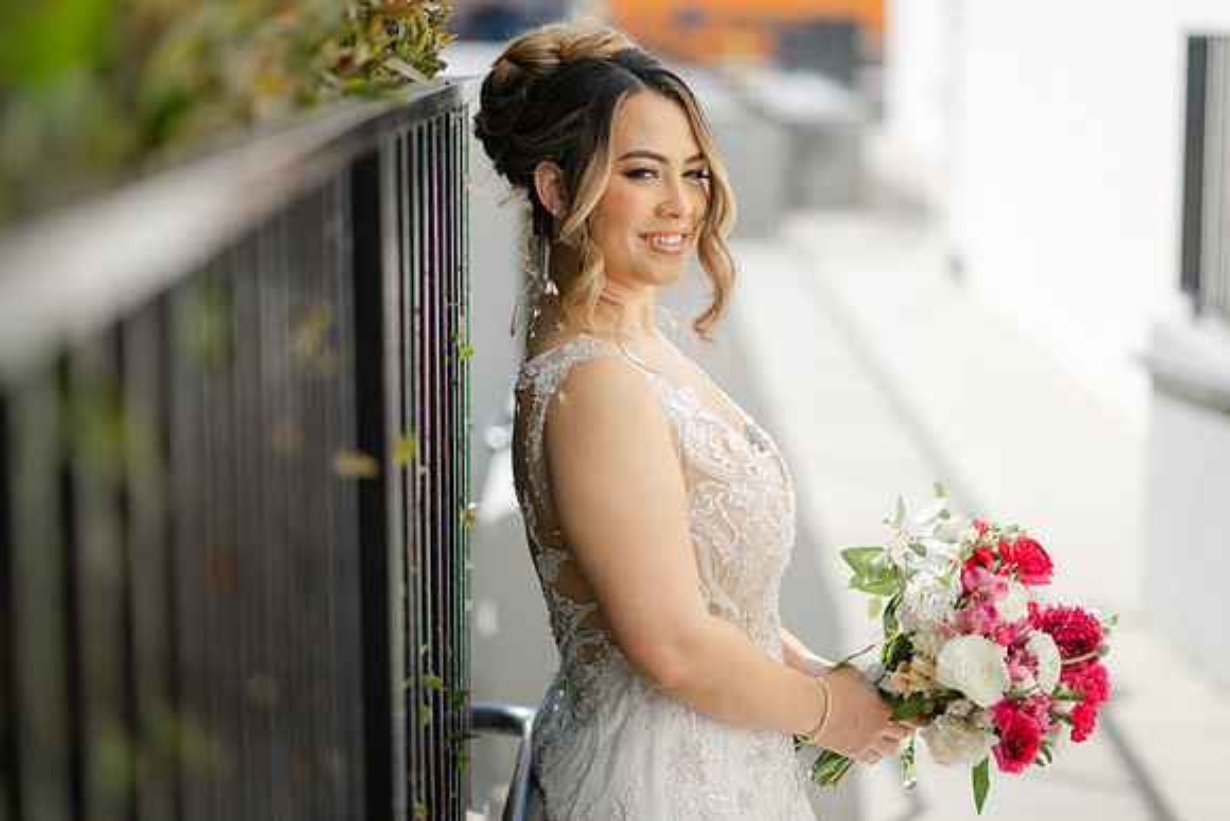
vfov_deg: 16.1
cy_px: 410
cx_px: 615
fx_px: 2905
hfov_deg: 23.9
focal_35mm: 85
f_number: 1.8
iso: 80
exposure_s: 1/3200
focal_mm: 85
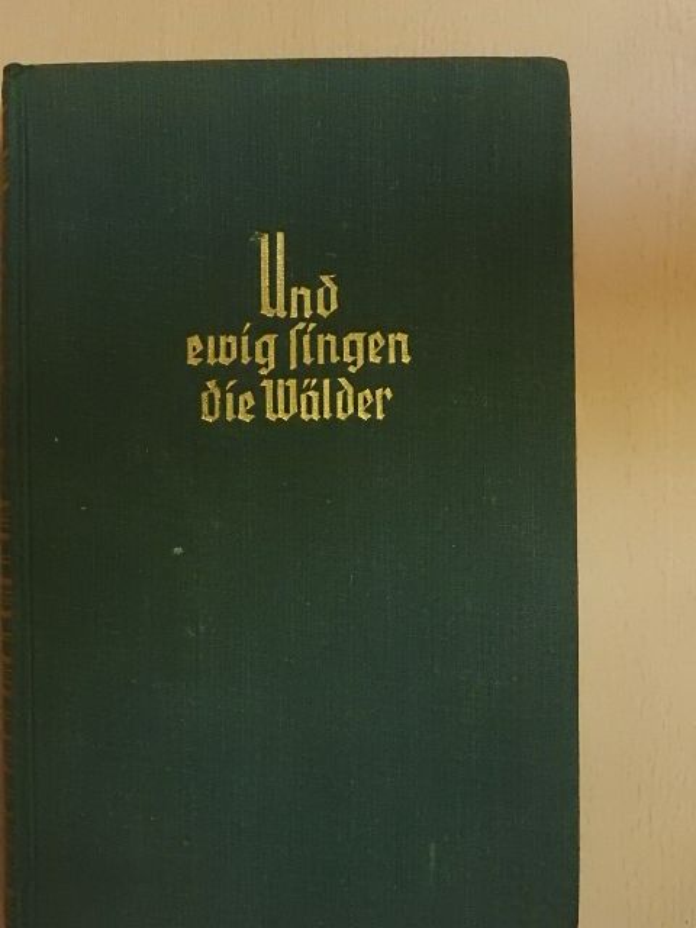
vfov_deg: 27.8
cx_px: 348
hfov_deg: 21.0
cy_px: 464
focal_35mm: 70
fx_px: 1877
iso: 1600
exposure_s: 1/80
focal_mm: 12.5
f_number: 4.5
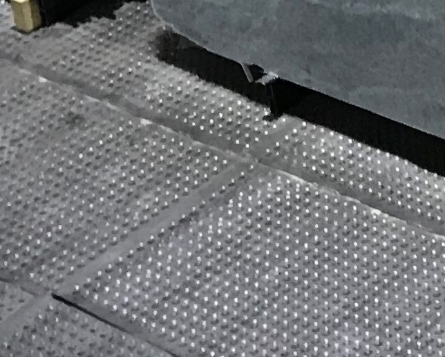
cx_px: 898
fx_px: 2253
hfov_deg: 10.4
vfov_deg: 8.6
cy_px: -327
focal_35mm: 171
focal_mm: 3.99
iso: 40
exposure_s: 1/17
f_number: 1.8
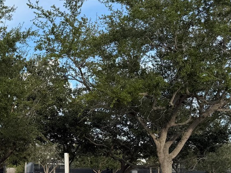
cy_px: 135
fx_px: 467
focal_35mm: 70
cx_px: -58
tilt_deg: +4.3
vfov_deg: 20.8
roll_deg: -1.5
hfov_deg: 24.7
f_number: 1.78
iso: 100
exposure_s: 1/1361
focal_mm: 6.76
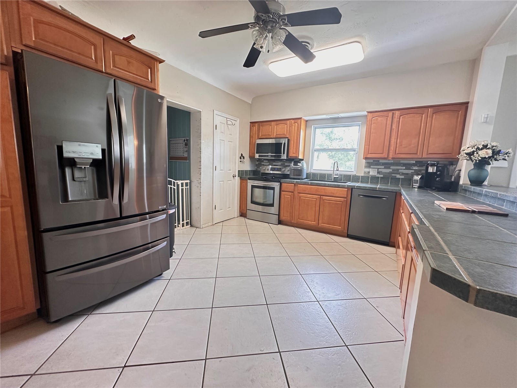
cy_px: 194
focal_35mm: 14
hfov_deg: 102.1
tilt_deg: -8.0
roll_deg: -2.0
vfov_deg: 85.7
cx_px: 258
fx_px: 209
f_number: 2.2
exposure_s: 1/60
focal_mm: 2.22
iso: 320
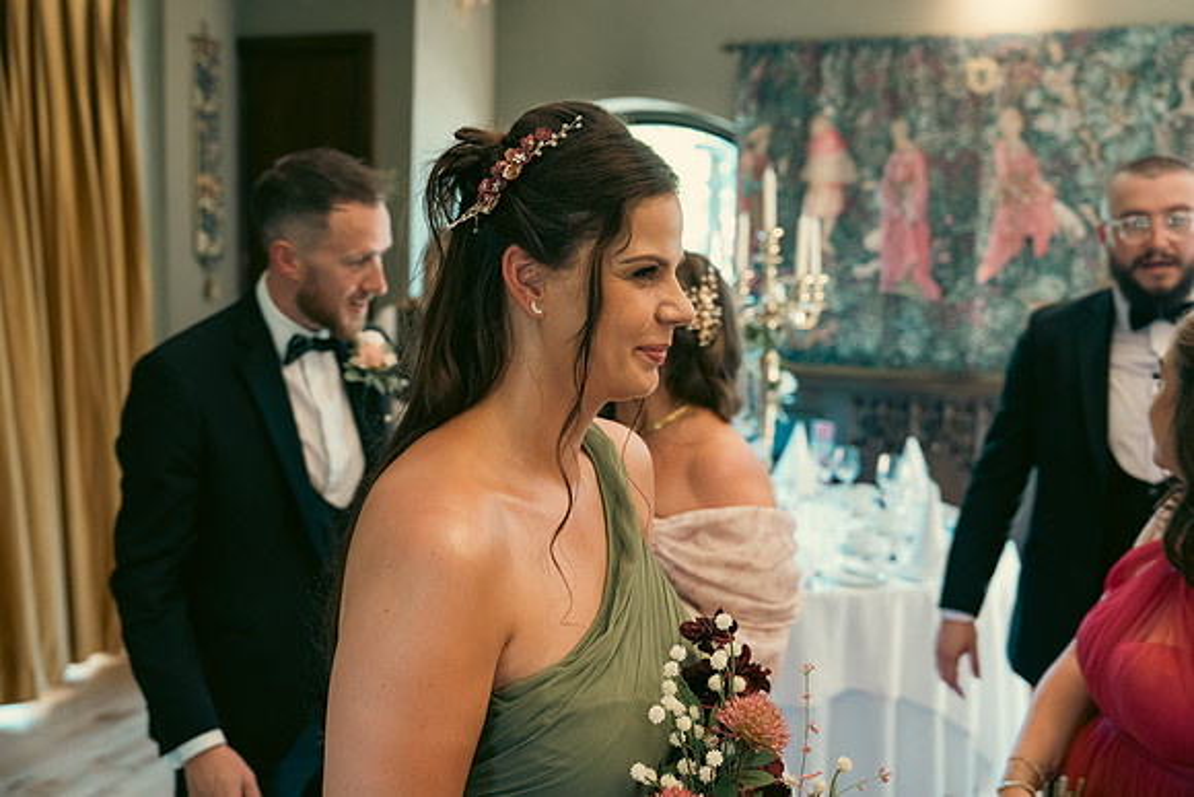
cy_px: 398
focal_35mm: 38
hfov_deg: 50.7
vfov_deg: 35.1
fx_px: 1261
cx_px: 597
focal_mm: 38
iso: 2000
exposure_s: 1/200
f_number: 3.5
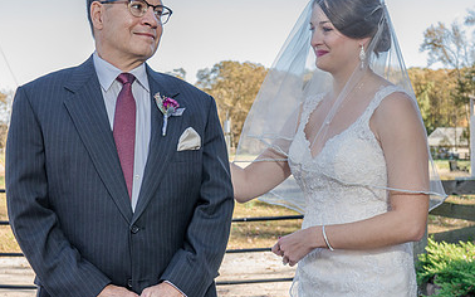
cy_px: 160
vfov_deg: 21.3
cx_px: 213
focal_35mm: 61
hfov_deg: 33.5
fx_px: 789
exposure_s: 1/200
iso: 400
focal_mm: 35
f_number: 5.6
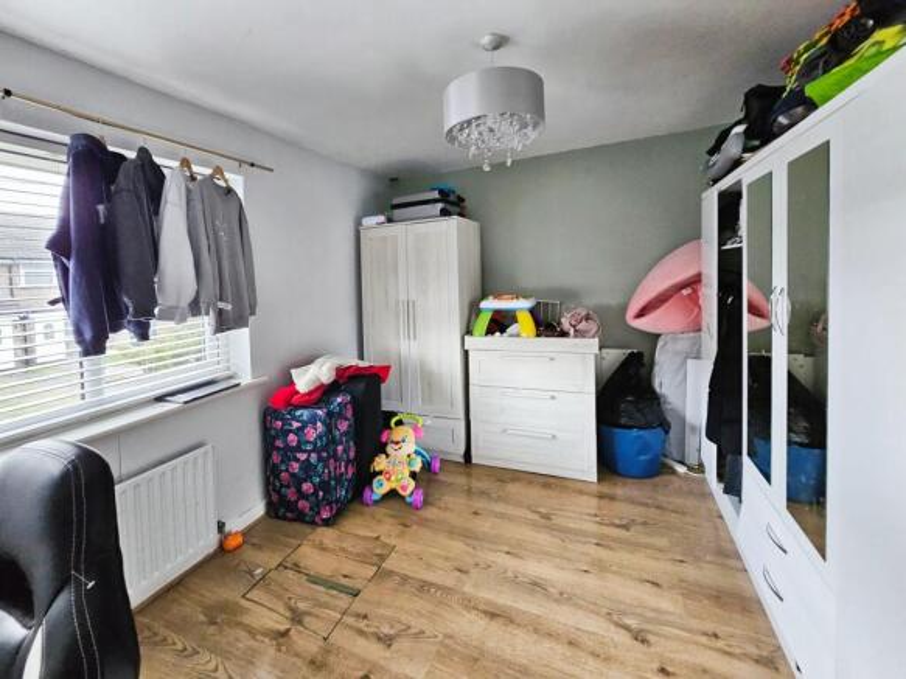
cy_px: 340
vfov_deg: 89.9
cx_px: 453
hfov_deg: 106.2
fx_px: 340
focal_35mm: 13
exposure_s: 1/33
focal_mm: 1.7
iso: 400
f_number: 2.2
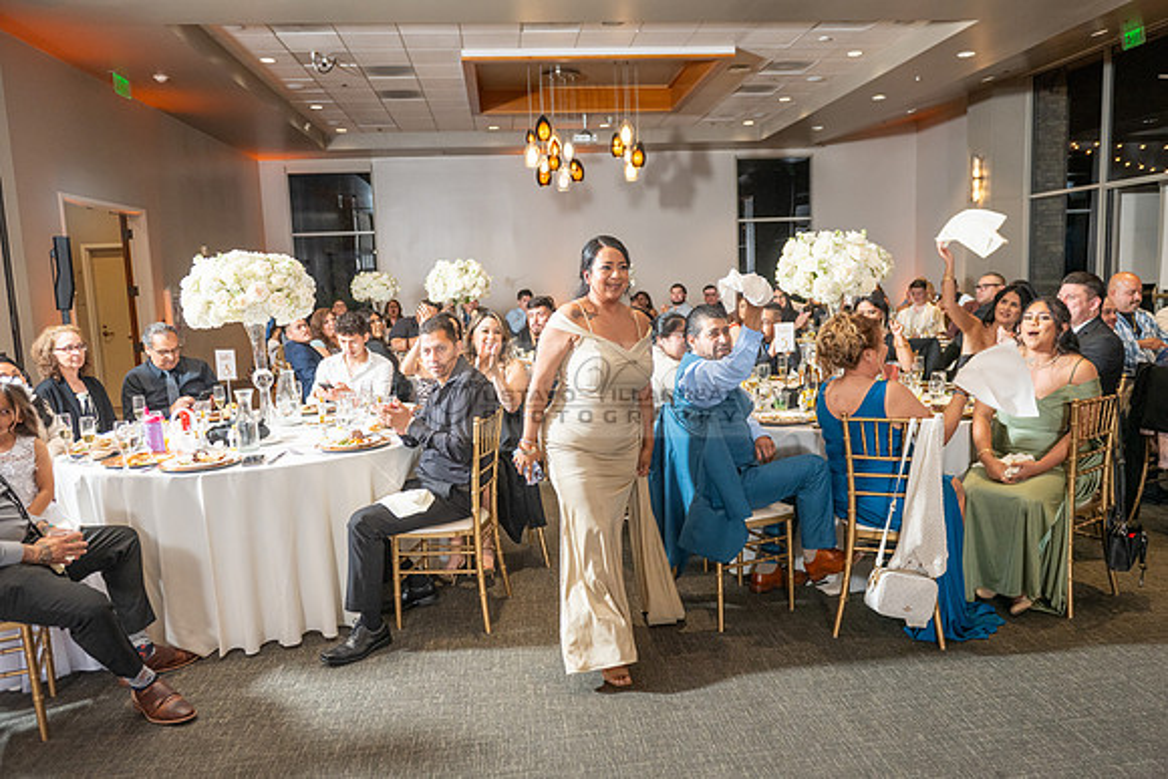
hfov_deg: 70.7
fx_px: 824
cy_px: 390
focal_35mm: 25
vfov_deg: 50.6
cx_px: 584
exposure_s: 1/160
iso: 800
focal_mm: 24
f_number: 3.5
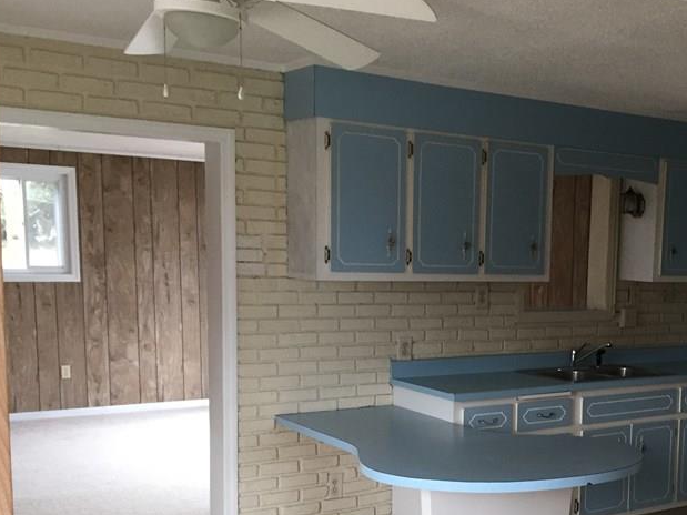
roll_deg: -2.0
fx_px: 952
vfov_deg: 29.8
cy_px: 384
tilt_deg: -7.0
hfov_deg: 38.1
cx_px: 555
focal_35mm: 48
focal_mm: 4.15
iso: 125
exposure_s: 1/30
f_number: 2.2
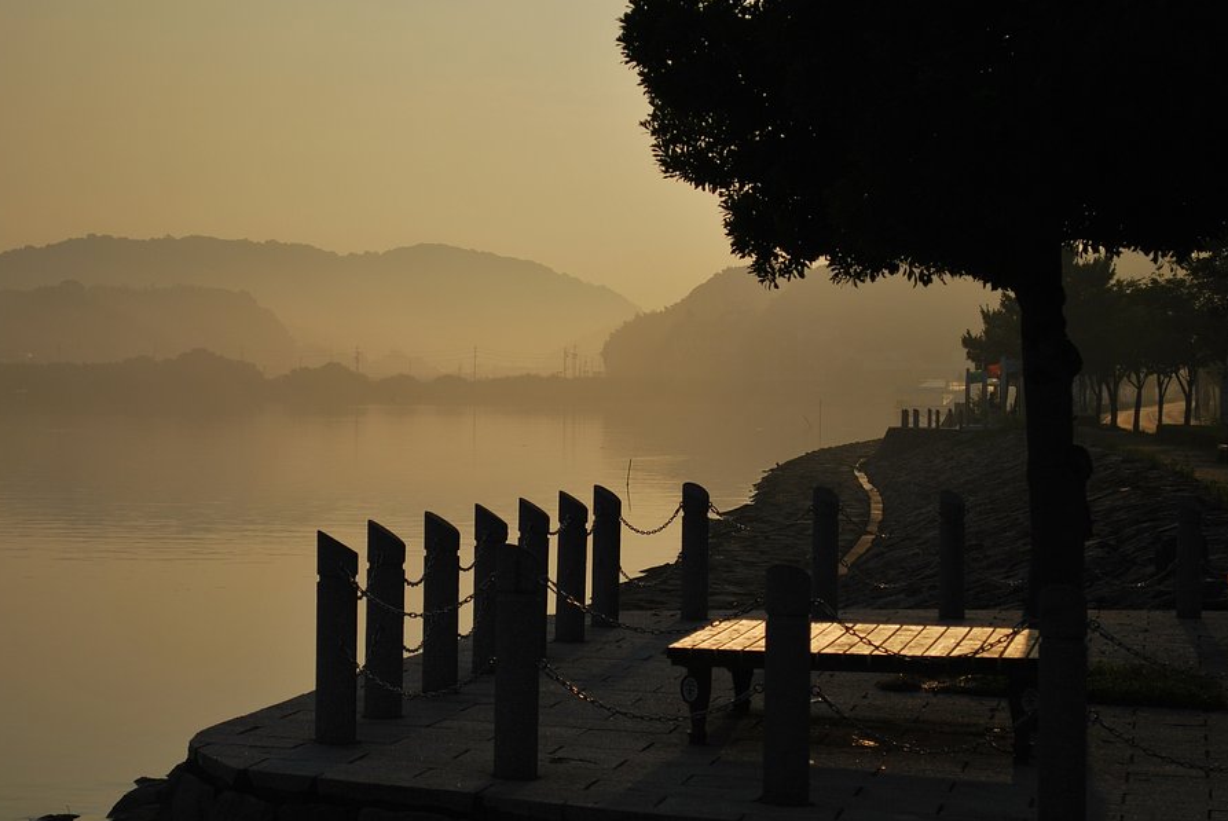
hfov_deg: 17.5
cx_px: 534
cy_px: 380
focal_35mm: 117
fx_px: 3994
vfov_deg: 11.7
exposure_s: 1/100
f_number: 8
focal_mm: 68
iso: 100
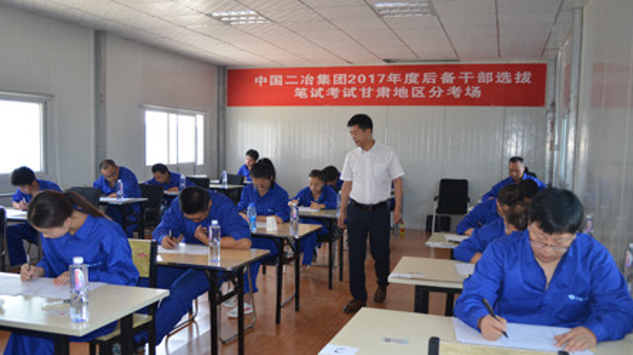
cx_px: 315
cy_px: 208
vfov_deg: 33.6
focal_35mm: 35
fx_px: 587
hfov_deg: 56.7
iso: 400
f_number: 4
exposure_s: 1/80
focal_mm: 22
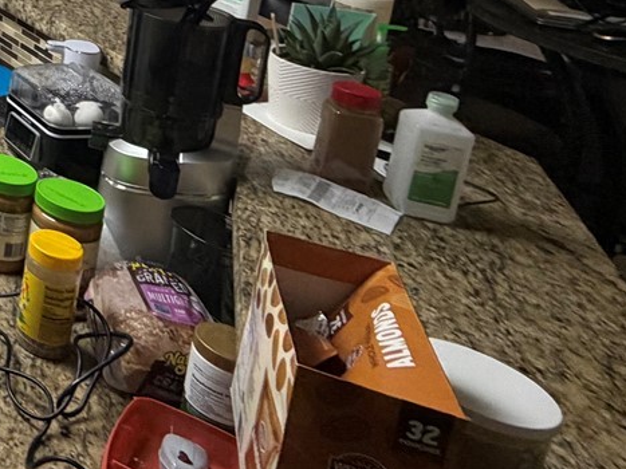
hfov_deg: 25.4
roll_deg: -1.5
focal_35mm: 48
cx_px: -386
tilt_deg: -10.4
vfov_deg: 26.2
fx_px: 868
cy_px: -126
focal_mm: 2.22
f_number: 2.2
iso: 200
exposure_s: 1/60
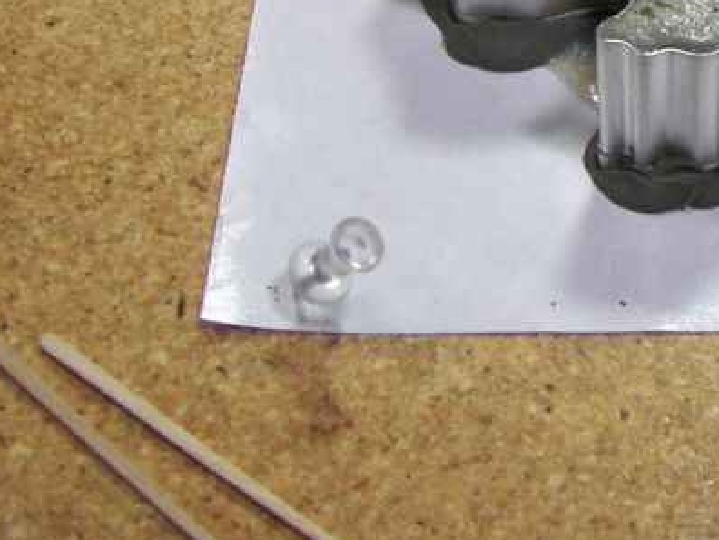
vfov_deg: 15.4
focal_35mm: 93
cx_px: 681
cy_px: -75
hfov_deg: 20.5
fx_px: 1932
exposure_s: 1/100
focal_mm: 6
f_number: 2.8
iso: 160
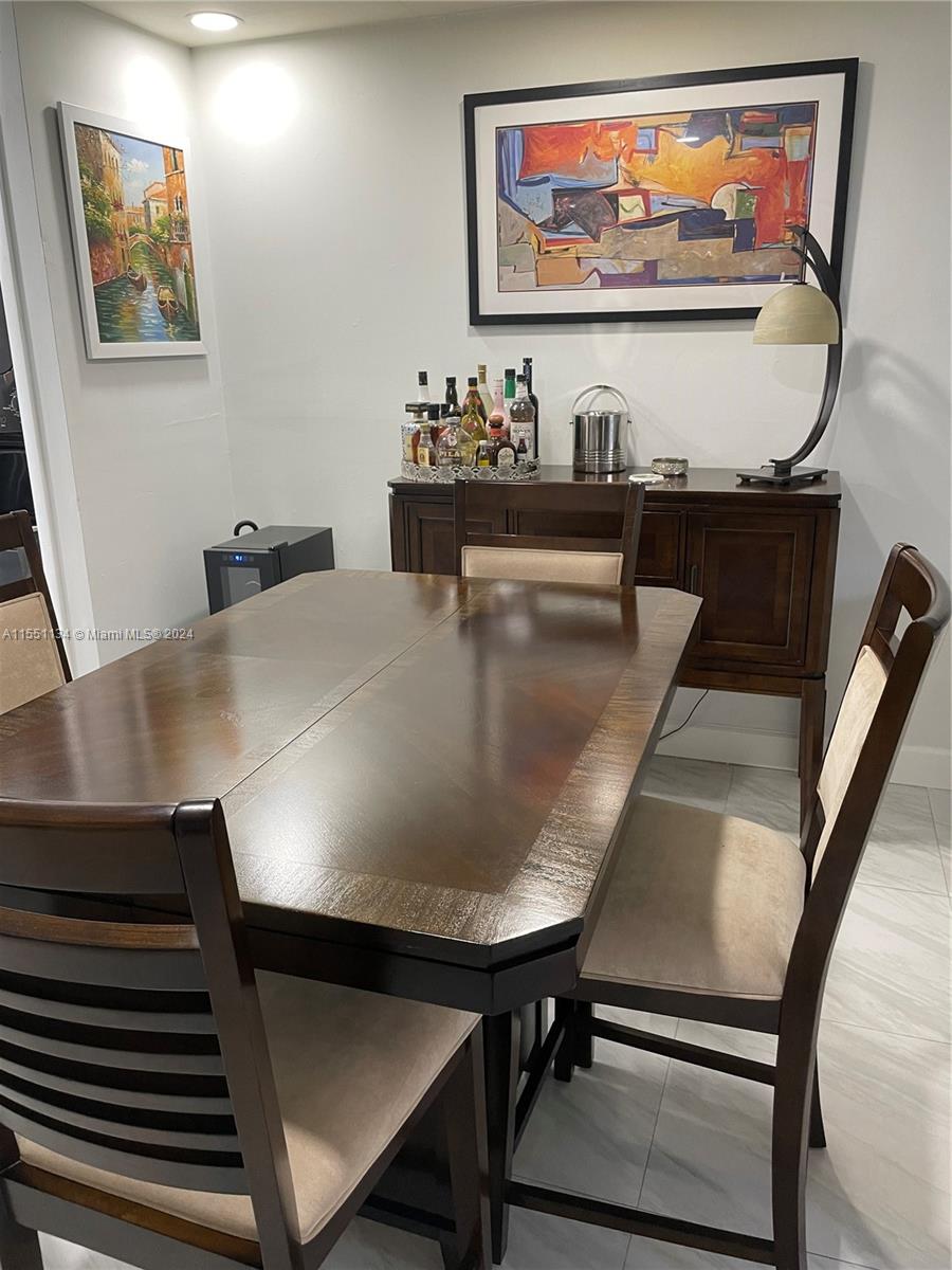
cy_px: 635
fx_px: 953
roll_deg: +2.1
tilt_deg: -15.7
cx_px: 476
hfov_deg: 53.1
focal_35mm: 26
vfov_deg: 67.3
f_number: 1.6
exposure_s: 1/60
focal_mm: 4.2
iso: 125
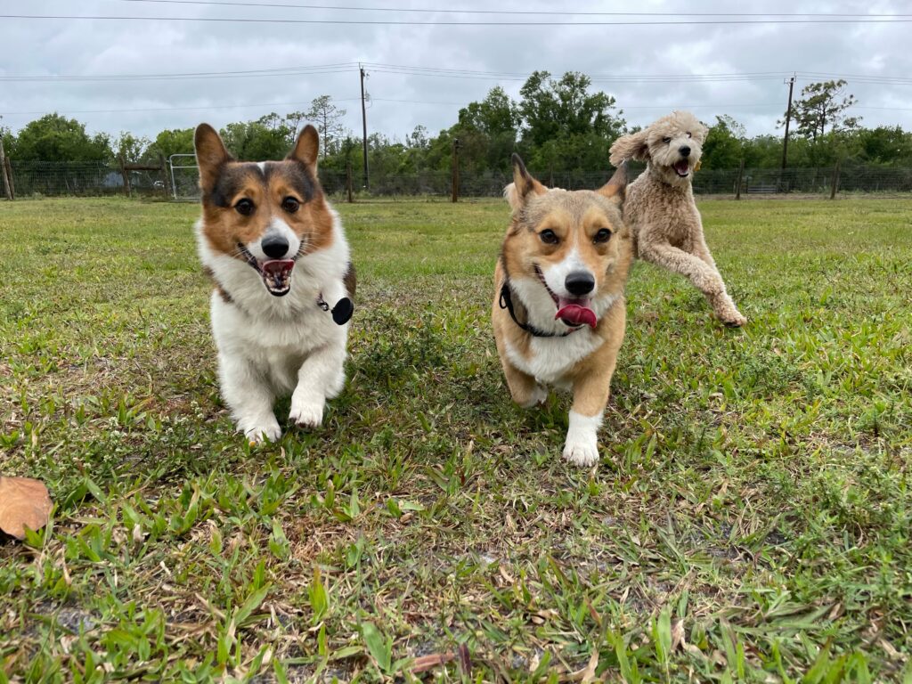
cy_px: 342
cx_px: 456
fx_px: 685
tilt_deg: -12.4
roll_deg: +0.6
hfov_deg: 67.3
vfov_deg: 53.1
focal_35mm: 26
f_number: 1.6
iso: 32
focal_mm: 4.2
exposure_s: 1/1887
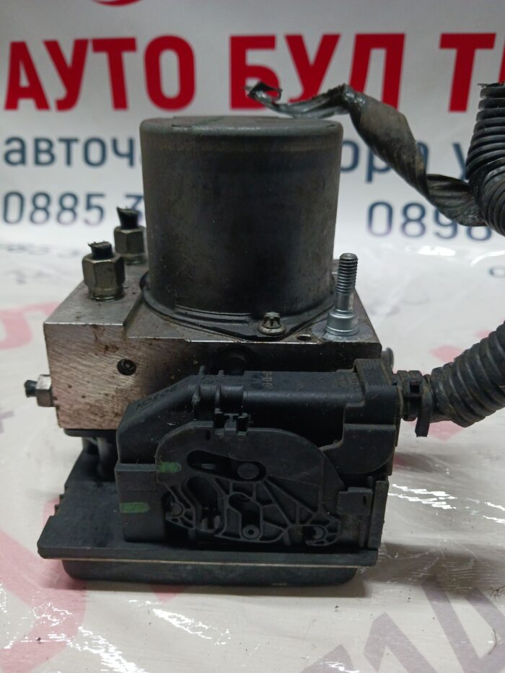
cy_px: 336
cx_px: 252
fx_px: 525
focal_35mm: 27
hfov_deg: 51.4
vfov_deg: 65.3
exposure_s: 1/16.7
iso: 400
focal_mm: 4
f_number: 1.8
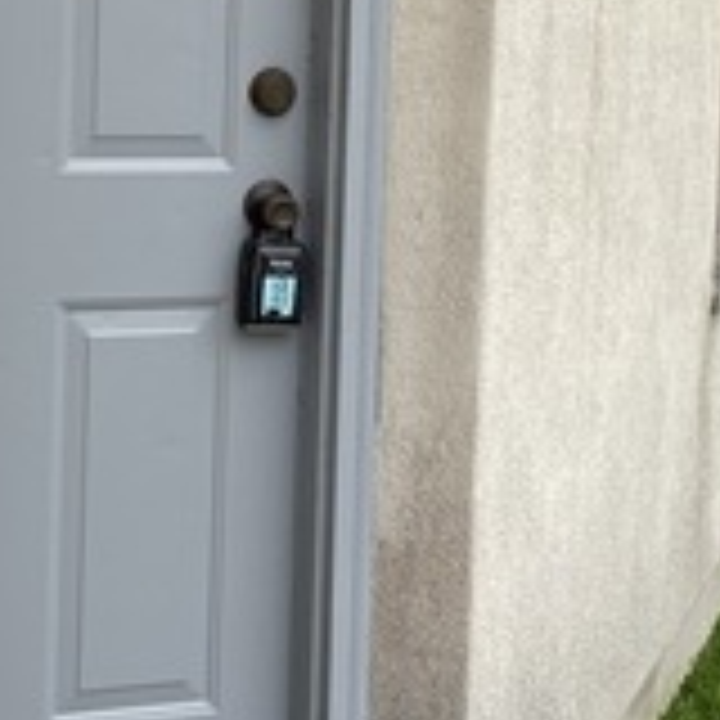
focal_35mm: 69
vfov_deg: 24.3
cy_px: 76
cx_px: 158
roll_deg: -3.4
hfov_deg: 24.6
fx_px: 1624
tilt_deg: +1.3
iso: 32
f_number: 1.6
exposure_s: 1/121
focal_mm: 4.2
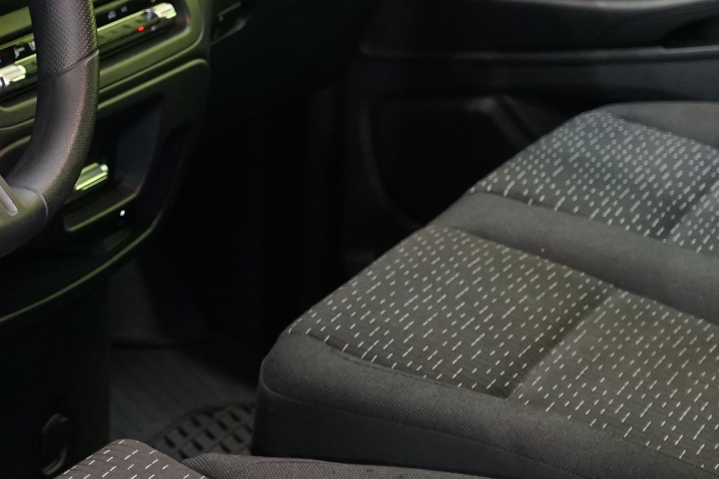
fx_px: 2116
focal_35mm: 106
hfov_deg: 18.6
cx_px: -52
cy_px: 161
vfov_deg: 12.9
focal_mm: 29
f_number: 4.5
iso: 1600
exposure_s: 1/30
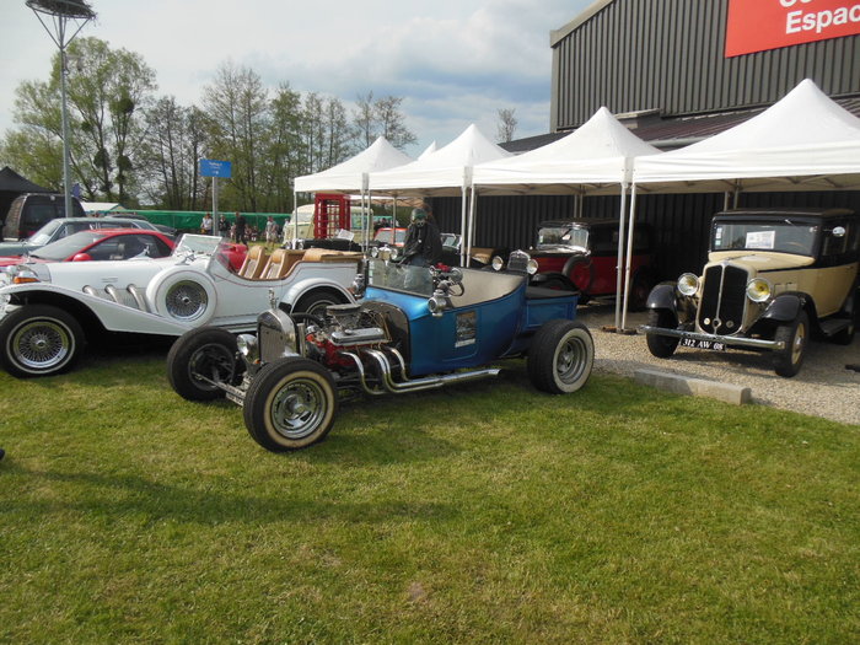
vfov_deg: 54.9
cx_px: 430
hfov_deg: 69.4
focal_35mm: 25
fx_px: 621
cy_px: 322
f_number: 3.2
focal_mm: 4.5
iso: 125
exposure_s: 1/1250
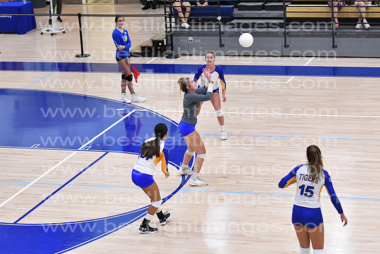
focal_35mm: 112
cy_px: 127
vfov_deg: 12.2
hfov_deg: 18.2
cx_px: 190
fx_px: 1188
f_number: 3.2
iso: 6400
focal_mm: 75
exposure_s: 1/1000
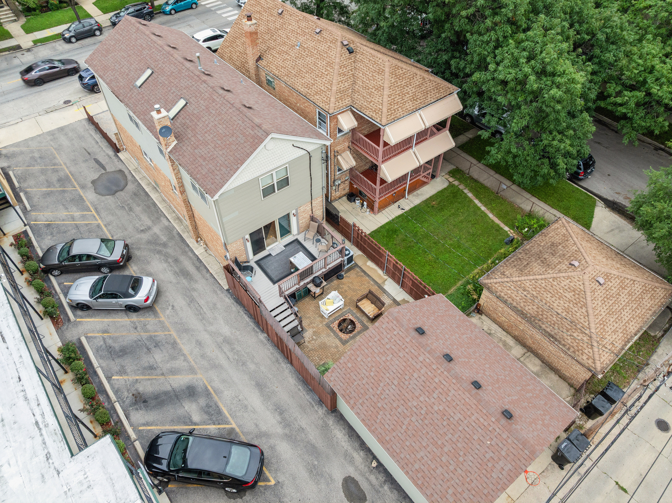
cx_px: 336
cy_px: 252
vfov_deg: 56.8
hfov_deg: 71.6
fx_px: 466
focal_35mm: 24
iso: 140
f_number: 2.8
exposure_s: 1/80
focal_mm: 12.3
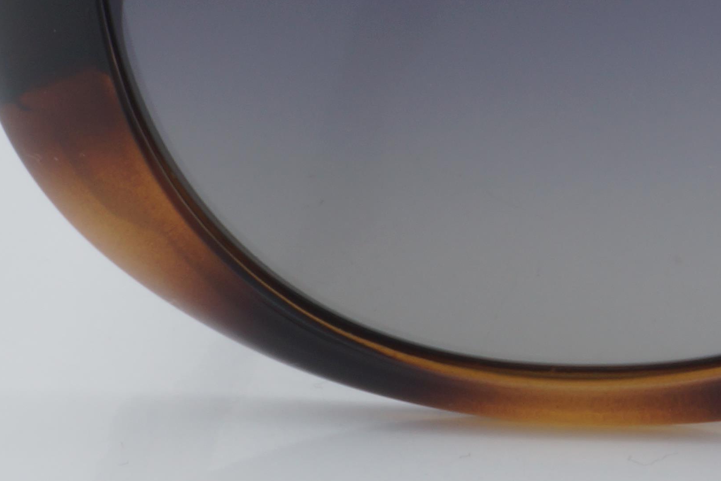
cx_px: 1227
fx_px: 6085
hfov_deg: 6.6
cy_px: -59
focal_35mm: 304
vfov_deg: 4.5
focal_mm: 55
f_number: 32
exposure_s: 1/4
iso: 100
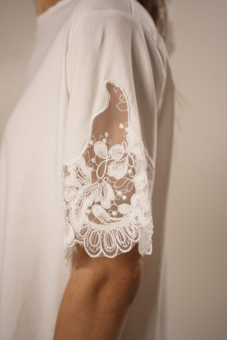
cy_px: 170
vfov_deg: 39.6
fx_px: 473
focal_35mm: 50
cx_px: 114
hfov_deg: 27.0
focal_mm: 50
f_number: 3.2
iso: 400
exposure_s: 1/100
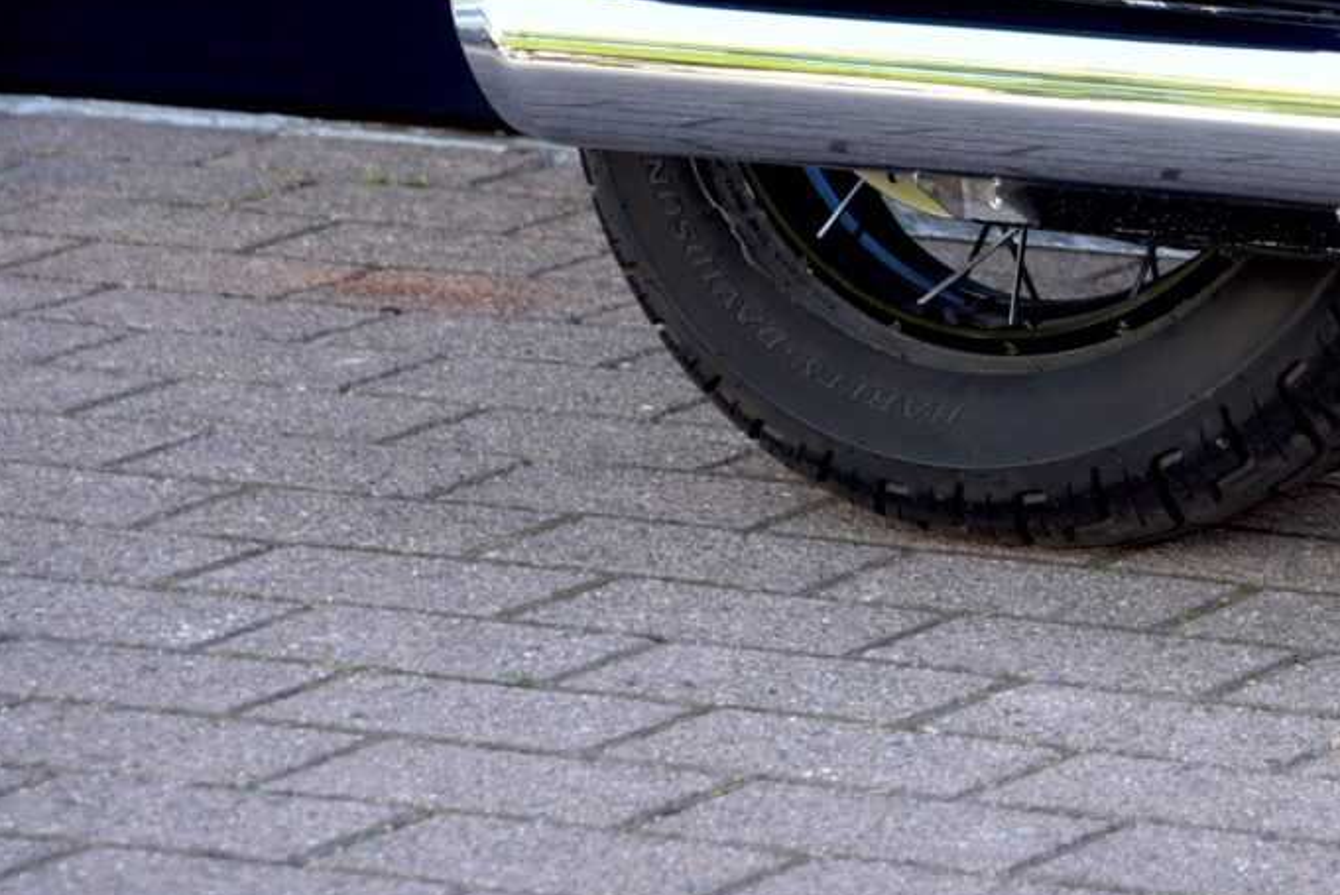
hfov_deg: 7.6
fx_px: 9795
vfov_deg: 5.2
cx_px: 2475
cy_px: -481
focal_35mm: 263
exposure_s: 1/60
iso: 100
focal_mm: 70
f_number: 3.5
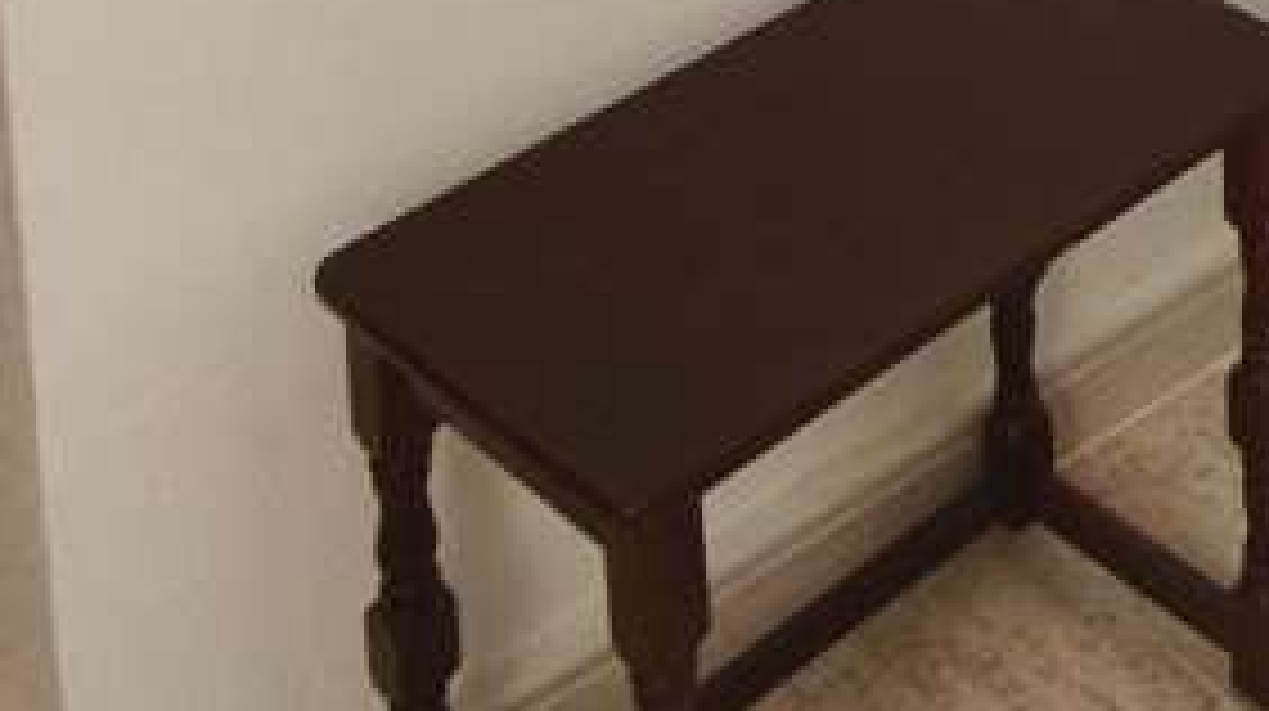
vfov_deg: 10.8
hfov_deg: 20.7
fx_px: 2925
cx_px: 1935
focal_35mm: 87
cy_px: -1208
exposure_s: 1/50
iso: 100
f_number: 2.2
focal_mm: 1.91
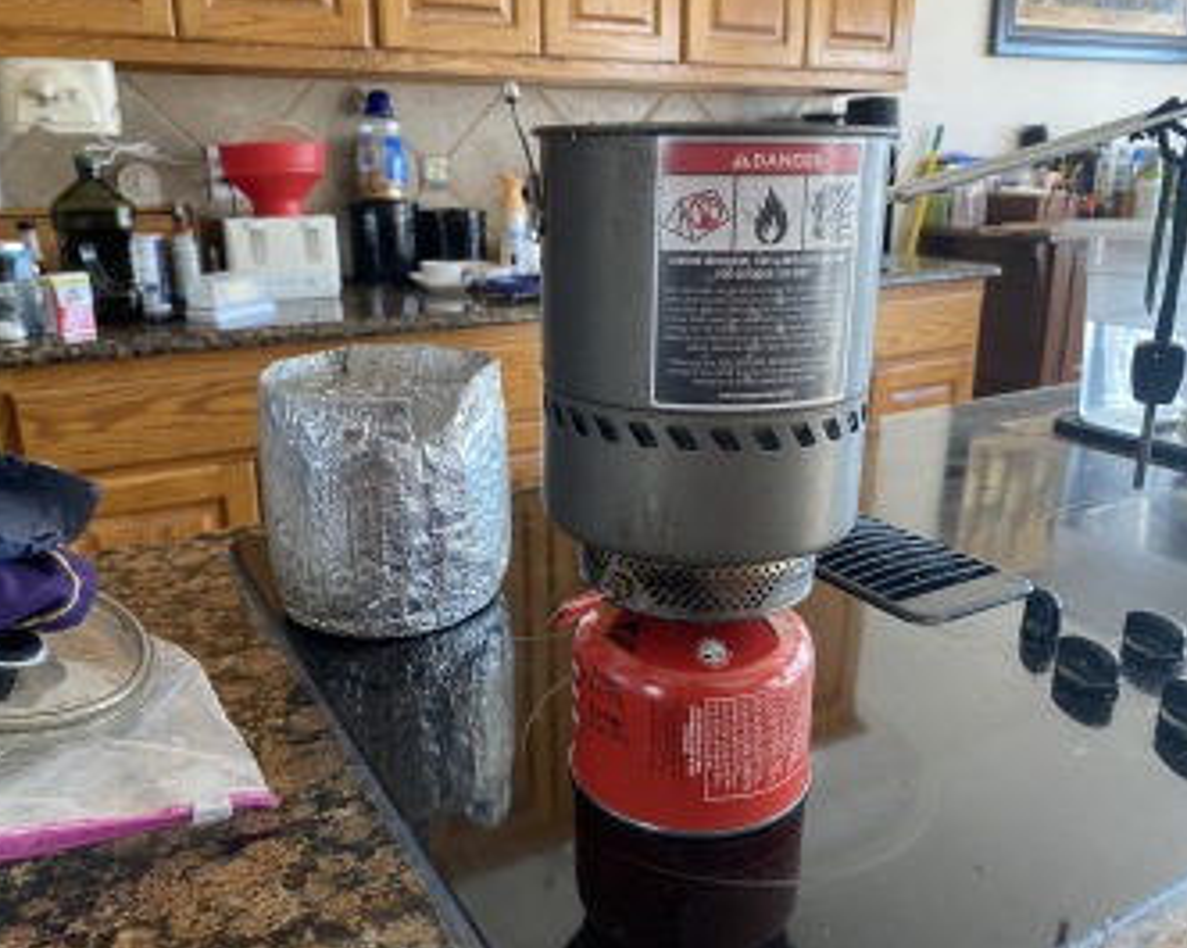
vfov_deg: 51.5
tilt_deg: -16.6
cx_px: 597
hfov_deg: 62.3
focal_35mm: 28
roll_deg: +0.3
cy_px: 469
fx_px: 983
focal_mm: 4.25
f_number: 1.8
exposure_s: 1/95
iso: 125
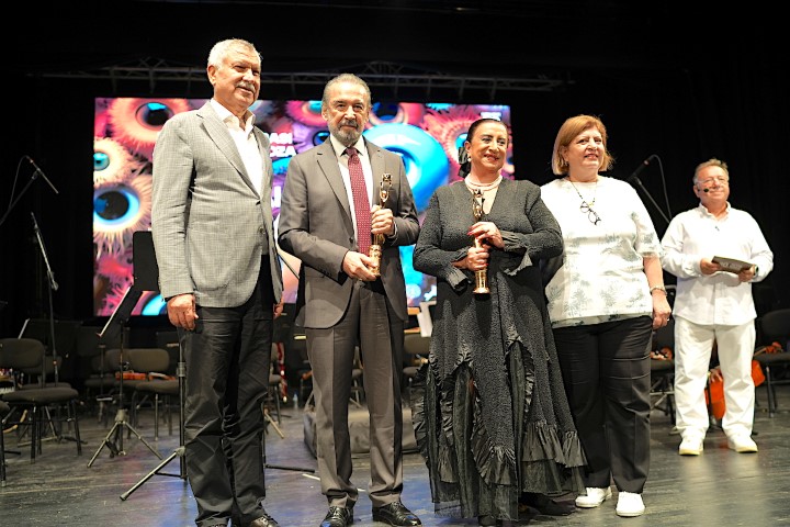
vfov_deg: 37.9
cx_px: 395
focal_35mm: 35
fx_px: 768
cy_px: 264
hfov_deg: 54.4
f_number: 2
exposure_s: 1/160
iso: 640
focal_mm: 35
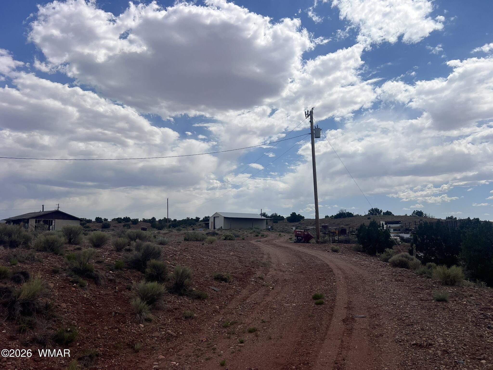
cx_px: 246
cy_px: 185
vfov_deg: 53.1
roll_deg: -0.4
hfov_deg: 67.3
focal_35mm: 26
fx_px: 370
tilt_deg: +9.1
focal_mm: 5.7
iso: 50
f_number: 1.5
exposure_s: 1/10309
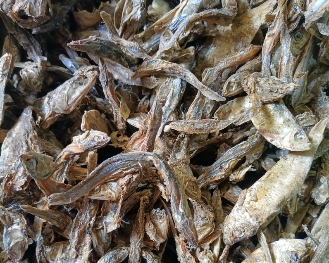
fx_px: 331
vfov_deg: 42.6
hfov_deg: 52.8
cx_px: 164
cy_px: 181
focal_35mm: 34
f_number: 1.8
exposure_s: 1/50
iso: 601
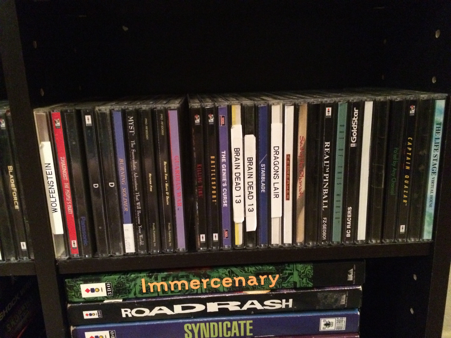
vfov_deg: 48.2
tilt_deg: -14.6
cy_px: 169
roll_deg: +2.4
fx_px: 378
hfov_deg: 61.7
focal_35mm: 29
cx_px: 226
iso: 640
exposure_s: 1/15
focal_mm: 4.15
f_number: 2.2
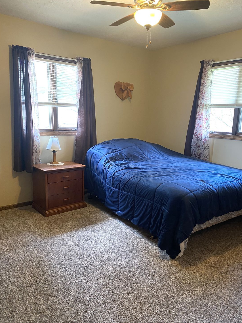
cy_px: 167
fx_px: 252
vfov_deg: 65.3
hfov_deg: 51.4
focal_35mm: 27
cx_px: 123
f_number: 1.8
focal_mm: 4.25
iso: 320
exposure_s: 1/60
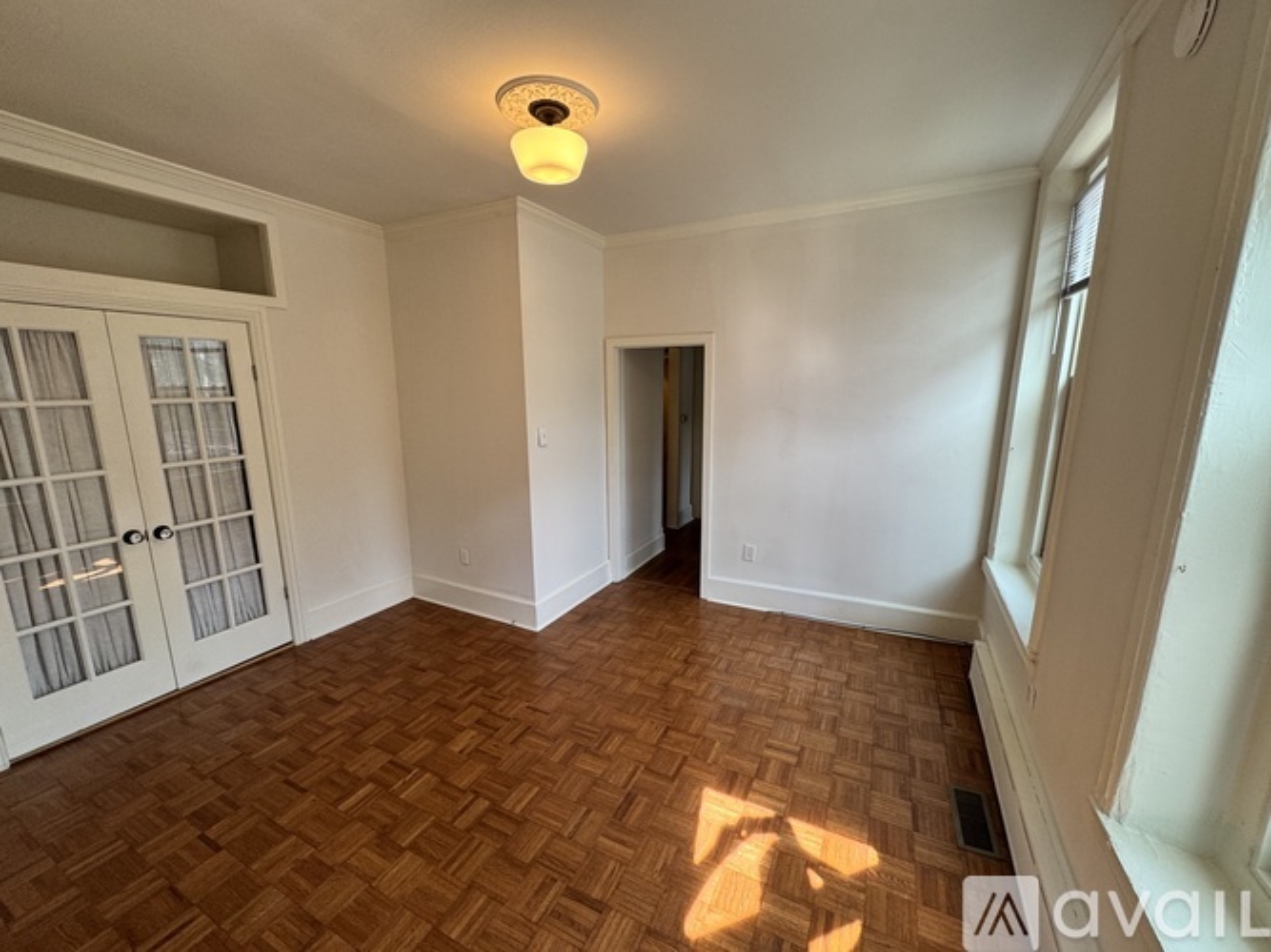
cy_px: 476
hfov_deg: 102.1
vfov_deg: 85.7
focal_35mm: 14
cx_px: 636
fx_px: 514
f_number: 2.2
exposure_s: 1/120
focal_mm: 2.22
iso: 100
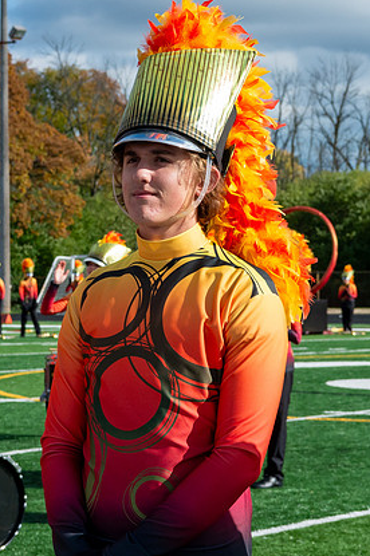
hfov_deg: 10.3
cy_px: 227
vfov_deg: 15.4
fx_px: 2054
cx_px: 142
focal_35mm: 133
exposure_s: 1/4000
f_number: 10
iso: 1600
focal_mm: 70
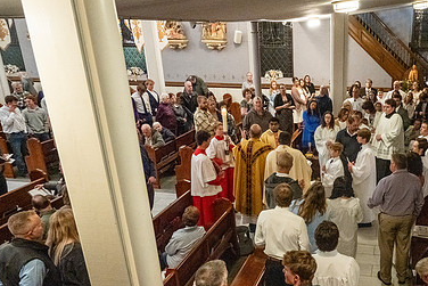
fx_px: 440
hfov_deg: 49.8
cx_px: 321
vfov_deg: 35.3
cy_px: 208
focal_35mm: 37
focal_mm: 24
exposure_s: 1/60
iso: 5000
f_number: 6.3
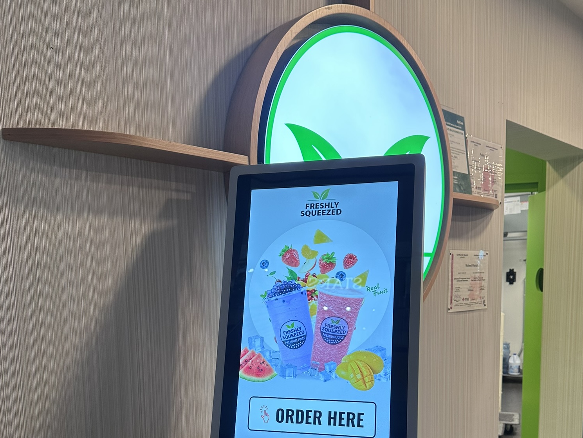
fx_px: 556
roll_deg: +1.3
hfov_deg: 55.3
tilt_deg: -6.4
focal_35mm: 33
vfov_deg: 41.4
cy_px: 338
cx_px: 294
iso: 125
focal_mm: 6.86
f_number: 1.78
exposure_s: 1/120
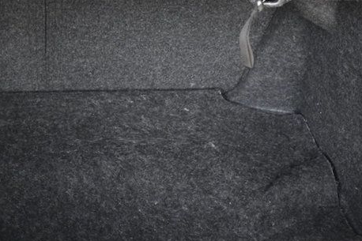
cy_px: 192
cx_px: 113
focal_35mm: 76
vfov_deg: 17.8
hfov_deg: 26.5
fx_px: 764
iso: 2500
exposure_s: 1/400
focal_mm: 23
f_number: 3.8
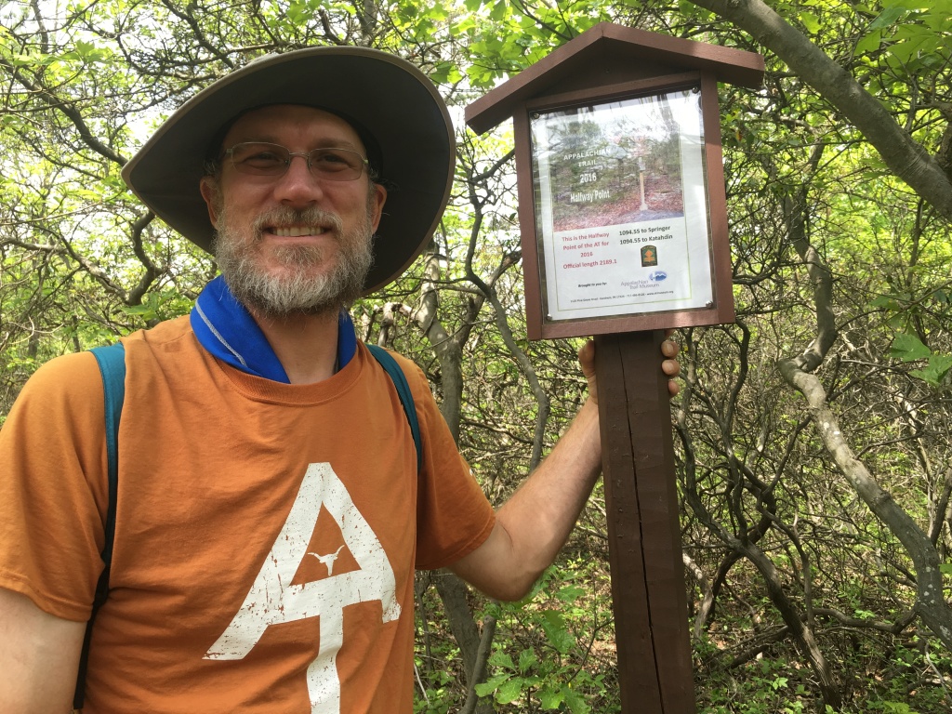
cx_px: 476
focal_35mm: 29
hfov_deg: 61.7
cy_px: 357
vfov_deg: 48.2
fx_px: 798
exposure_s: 1/154
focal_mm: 4.15
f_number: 2.2
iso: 25
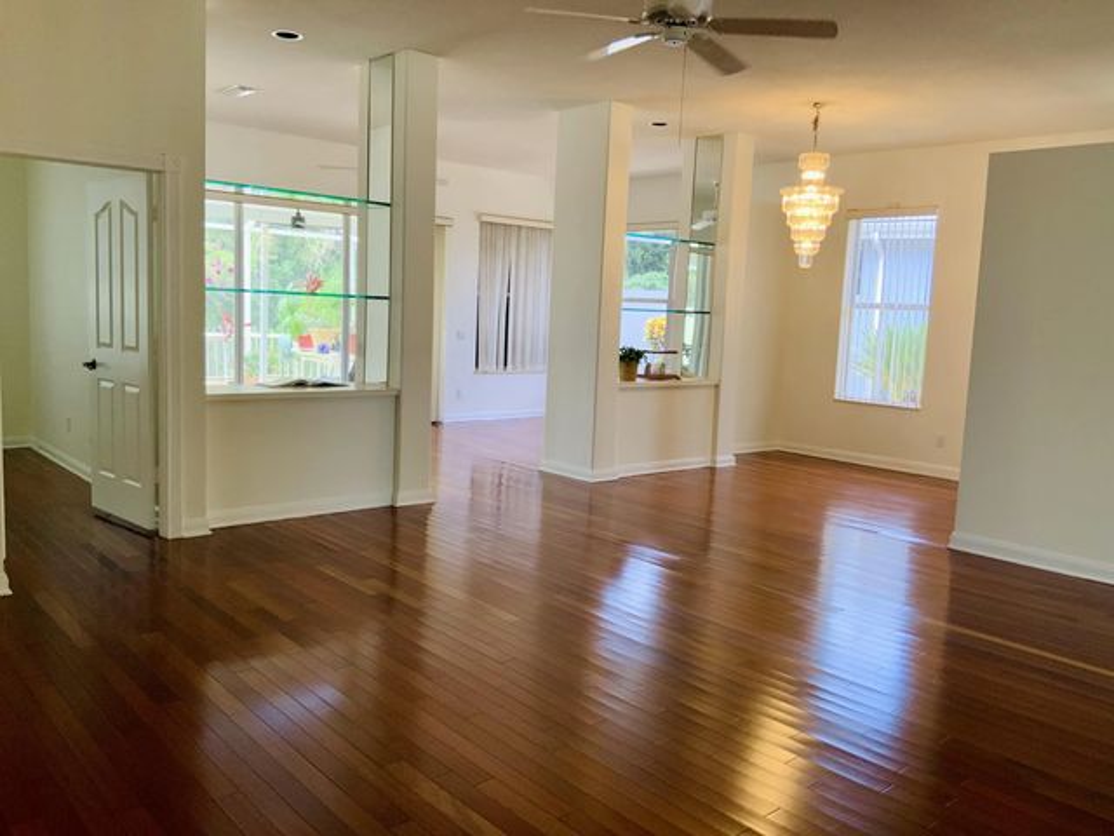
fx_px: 933
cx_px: 557
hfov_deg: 61.7
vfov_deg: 48.2
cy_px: 418
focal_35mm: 29
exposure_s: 1/60
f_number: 1.8
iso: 50
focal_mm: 3
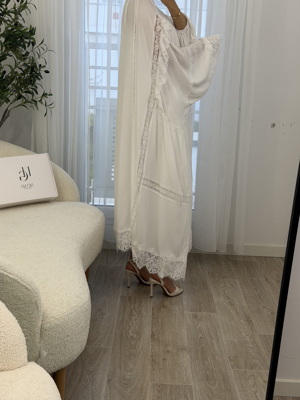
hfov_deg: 30.3
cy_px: 200
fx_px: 555
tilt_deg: -29.6
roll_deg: -3.9
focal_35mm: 48
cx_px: 150
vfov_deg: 39.7
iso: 50
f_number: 1.78
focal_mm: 6.76
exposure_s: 1/100
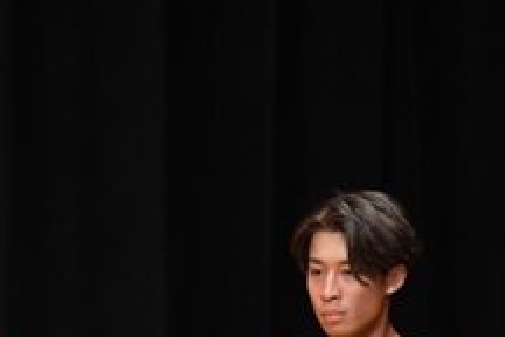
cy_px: 594
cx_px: 289
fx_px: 12848
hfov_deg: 2.3
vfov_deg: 1.5
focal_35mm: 916
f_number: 5.6
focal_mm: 170
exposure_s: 1/400
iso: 4000
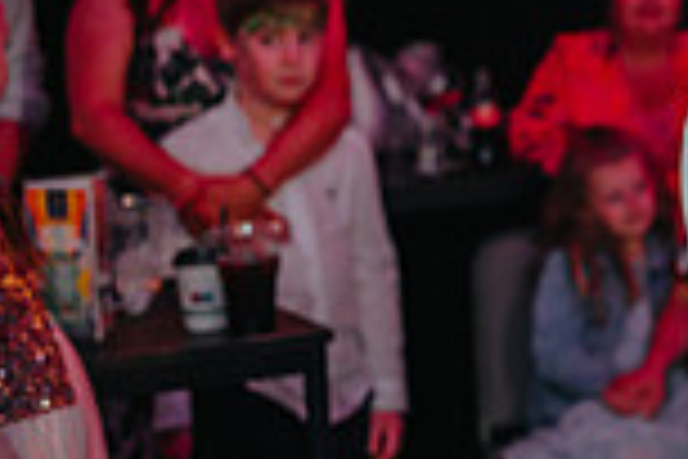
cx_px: 1250
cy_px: 52
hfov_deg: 13.7
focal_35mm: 133
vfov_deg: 10.3
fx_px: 2542
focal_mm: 35
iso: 200
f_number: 2
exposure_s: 1/200
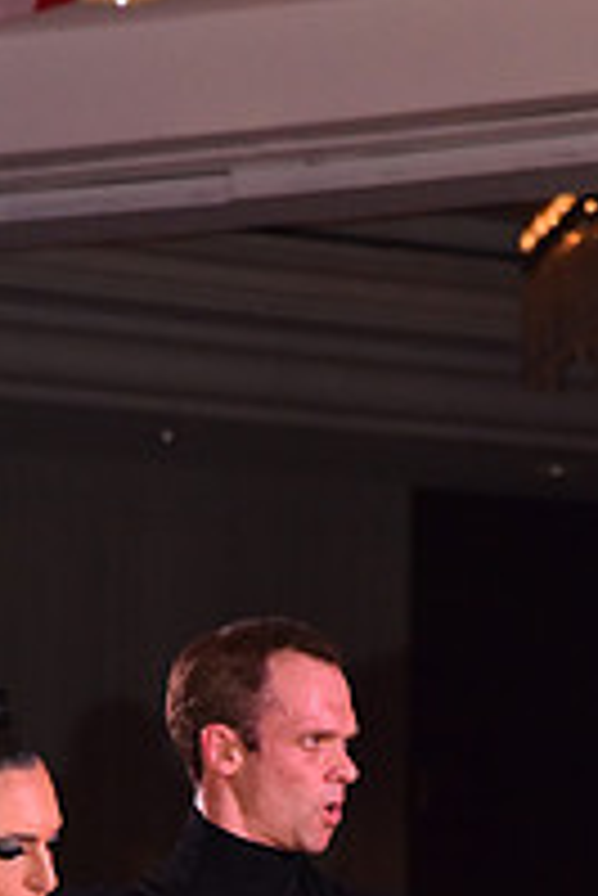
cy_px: 1265
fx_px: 8680
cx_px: 182
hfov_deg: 3.9
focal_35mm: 349
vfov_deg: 5.8
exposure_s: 1/320
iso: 2500
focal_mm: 120
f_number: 6.3
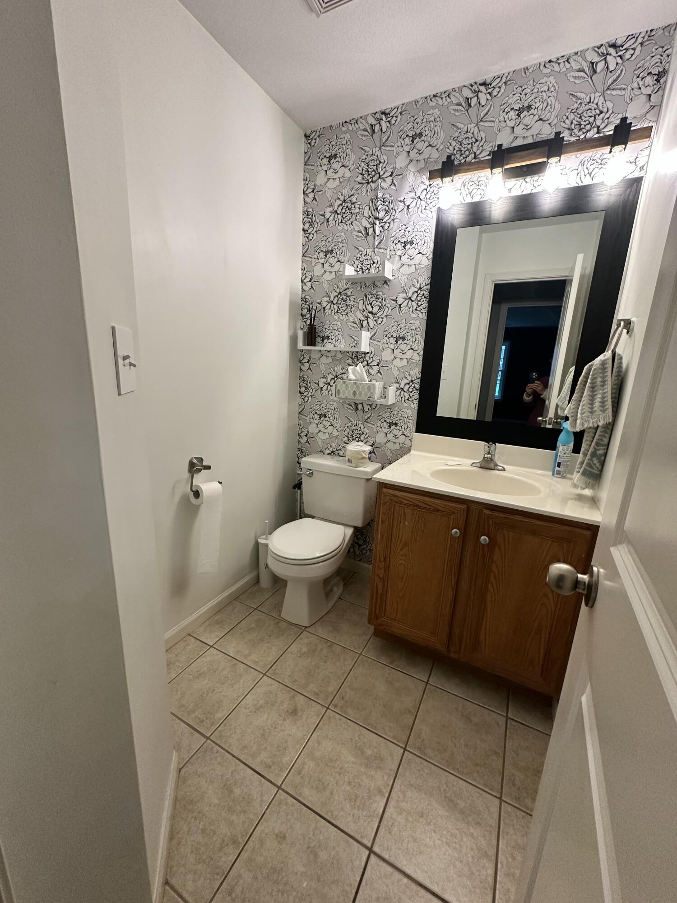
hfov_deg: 85.7
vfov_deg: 102.1
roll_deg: -2.9
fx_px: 365
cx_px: 338
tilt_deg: -12.9
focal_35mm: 14
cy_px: 452
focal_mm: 2.22
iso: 250
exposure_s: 1/120
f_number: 2.2
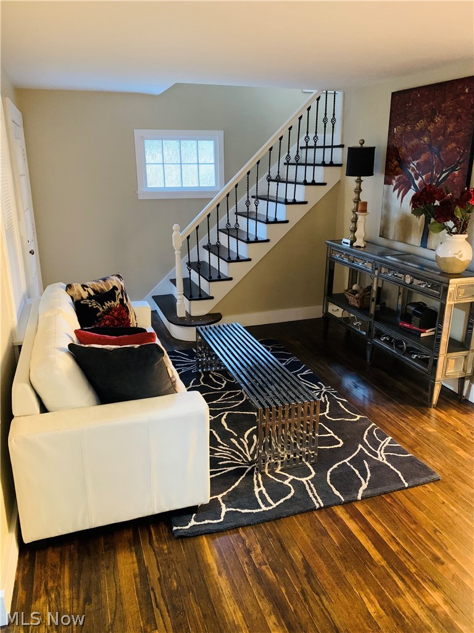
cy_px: 316
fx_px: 475
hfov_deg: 53.1
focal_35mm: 26
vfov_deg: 67.3
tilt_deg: -17.1
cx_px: 237
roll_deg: +0.0
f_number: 1.8
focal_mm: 4.25
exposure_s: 1/30
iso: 800
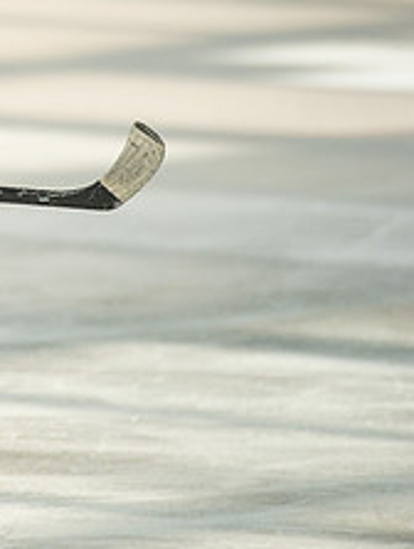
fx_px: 14836
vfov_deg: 2.1
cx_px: -415
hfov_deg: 1.6
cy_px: 78
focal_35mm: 933
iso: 1600
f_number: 3.5
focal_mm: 300
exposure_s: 1/4000
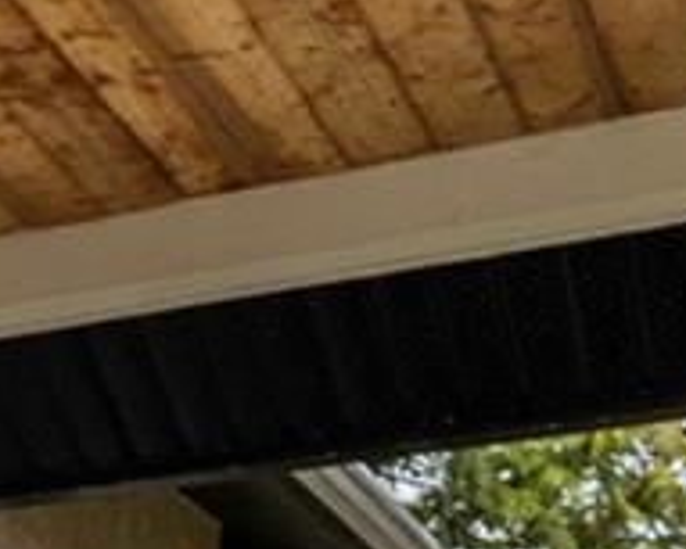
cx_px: -352
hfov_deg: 16.0
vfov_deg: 12.8
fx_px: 2234
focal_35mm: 110
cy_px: 958
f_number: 7.1
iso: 400
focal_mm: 14
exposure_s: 1/8
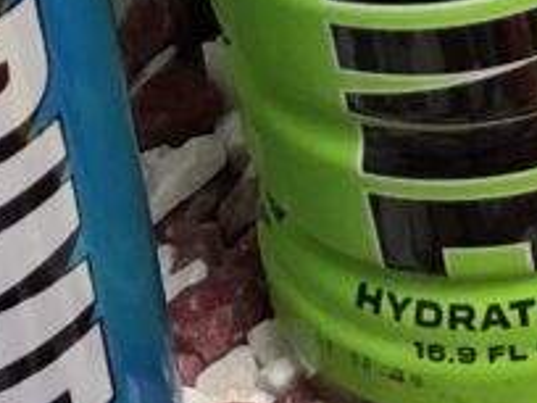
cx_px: 1161
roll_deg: +0.7
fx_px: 3273
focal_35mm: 211
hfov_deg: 8.7
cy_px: -482
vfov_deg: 6.7
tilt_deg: -33.2
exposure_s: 1/17
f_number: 1.8
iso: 50
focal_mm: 3.99
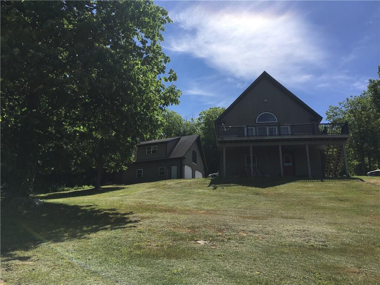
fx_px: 318
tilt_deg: +17.5
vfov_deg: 48.2
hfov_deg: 61.7
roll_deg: -0.3
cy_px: 142
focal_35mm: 29
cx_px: 190
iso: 25
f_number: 2.2
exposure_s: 1/2331
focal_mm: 4.15
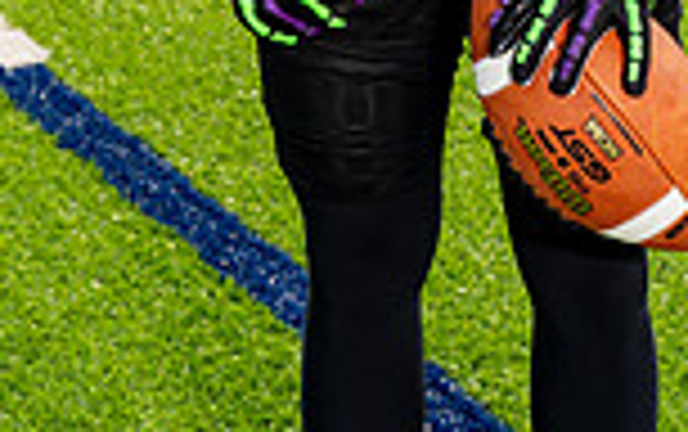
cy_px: -482
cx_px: 378
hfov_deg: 15.8
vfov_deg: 9.2
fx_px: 2478
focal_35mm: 132
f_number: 5.6
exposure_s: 1/320
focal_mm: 44
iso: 100
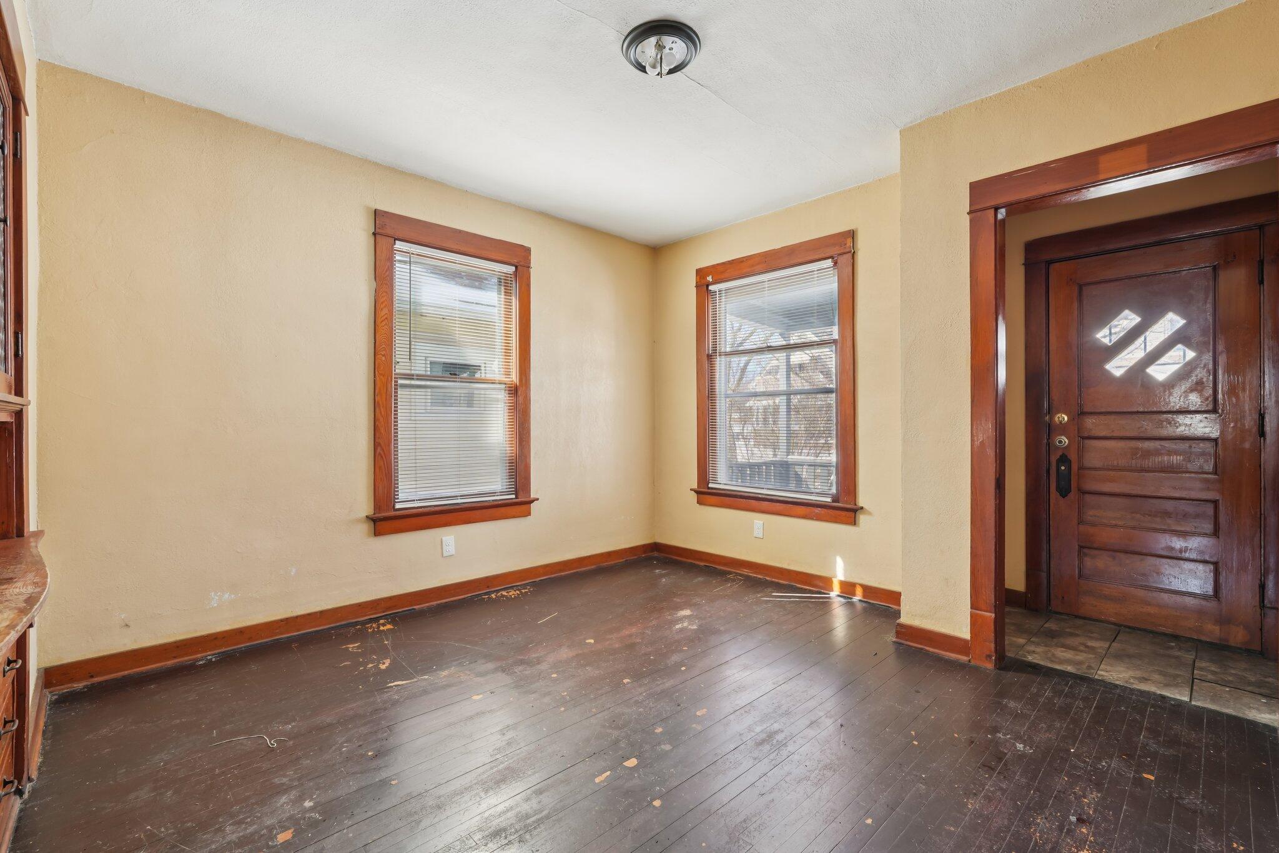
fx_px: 568
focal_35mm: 16
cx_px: 640
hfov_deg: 96.7
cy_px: 426
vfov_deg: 73.7
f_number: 8
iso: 400
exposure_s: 1/25
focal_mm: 16
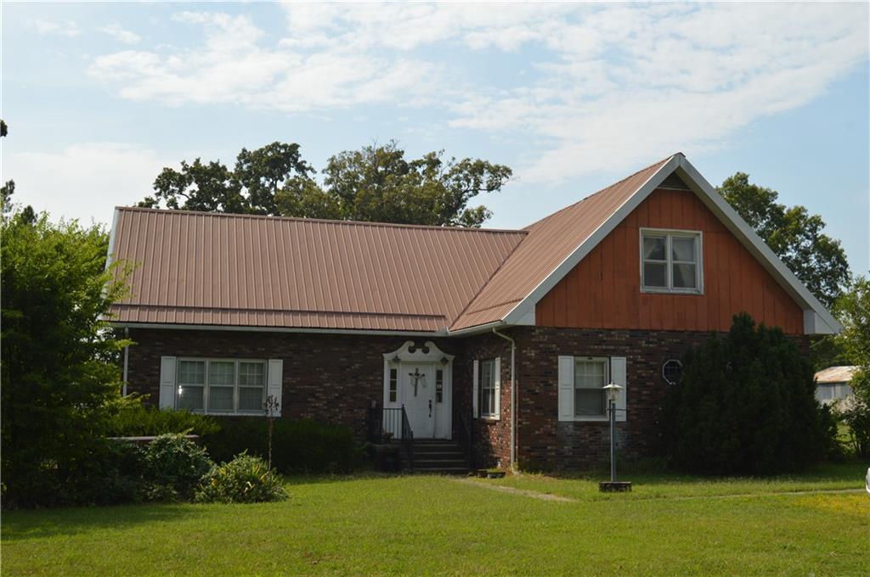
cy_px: 288
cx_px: 435
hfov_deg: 49.6
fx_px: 941
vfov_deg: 34.1
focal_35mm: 39
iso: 100
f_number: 10
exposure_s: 1/200
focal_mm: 26
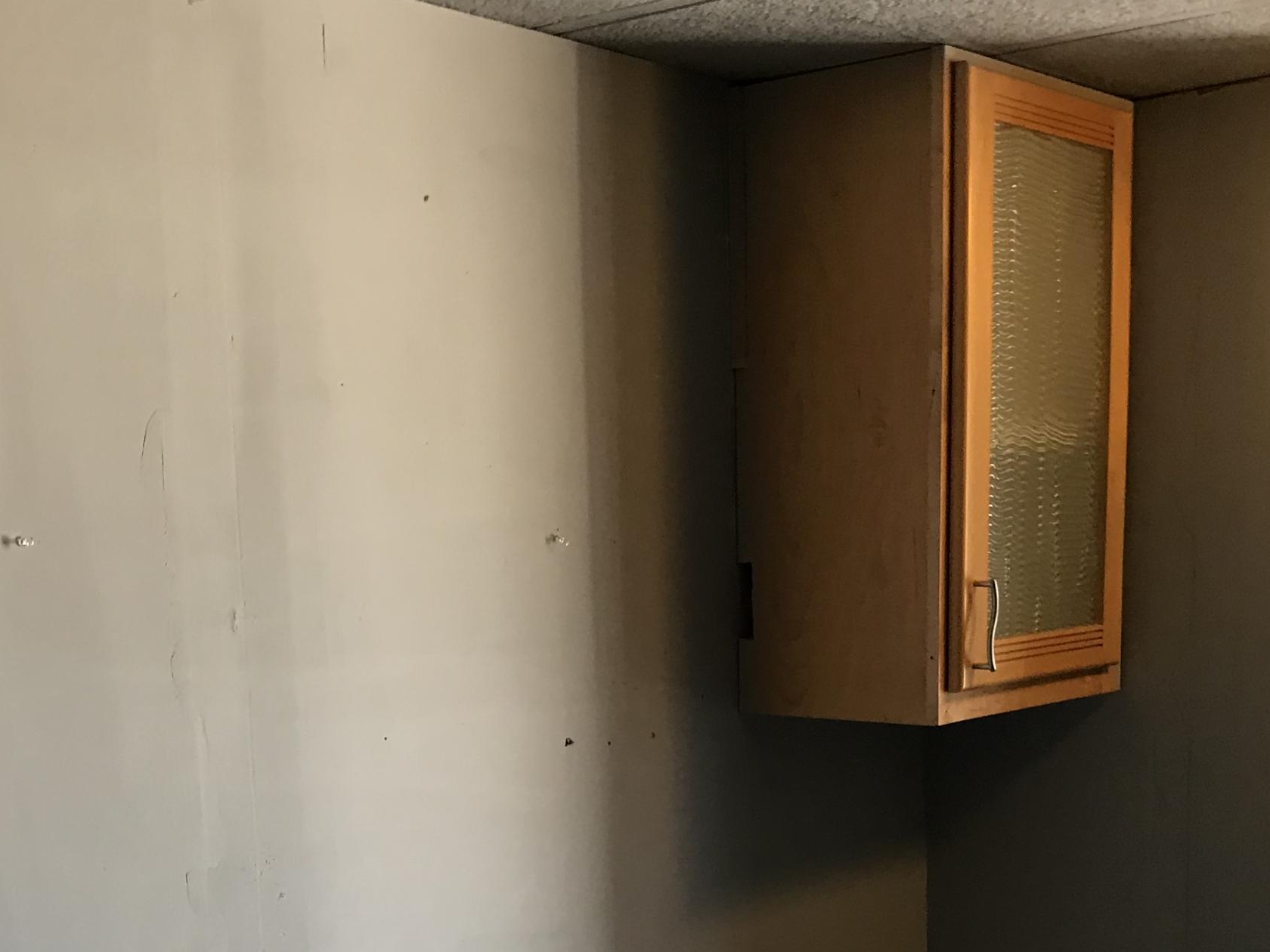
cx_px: 661
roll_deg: +0.7
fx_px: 1834
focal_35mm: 50
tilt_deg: -9.4
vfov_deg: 28.1
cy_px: 836
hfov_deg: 38.2
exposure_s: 1/20
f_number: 1.8
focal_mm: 3.99
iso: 40
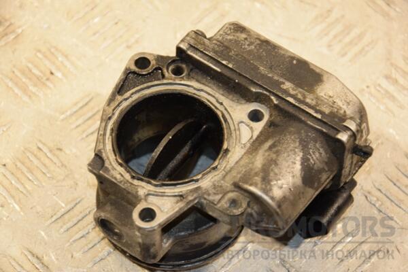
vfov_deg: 10.8
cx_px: 204
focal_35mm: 128
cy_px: 136
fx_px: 1445
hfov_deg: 16.1
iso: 800
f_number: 5.6
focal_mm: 85
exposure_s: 1/125
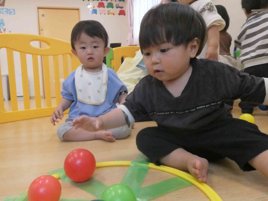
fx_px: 186
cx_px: 134
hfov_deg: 71.6
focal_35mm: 24
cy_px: 100
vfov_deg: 56.8
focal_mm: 4.3
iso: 640
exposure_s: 1/125
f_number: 3.3
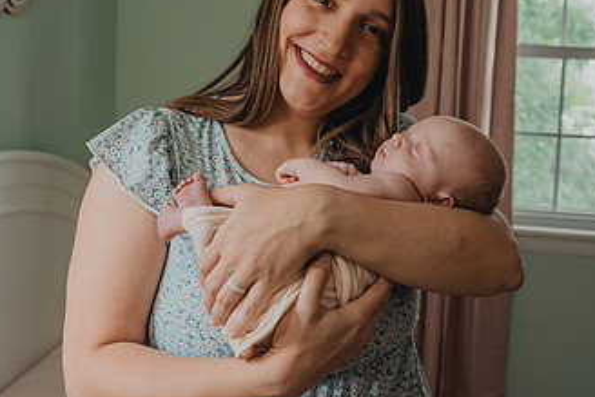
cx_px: 295
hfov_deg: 40.3
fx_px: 810
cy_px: 95
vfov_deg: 27.1
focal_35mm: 49
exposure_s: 1/125
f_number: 4
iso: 1250
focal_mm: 26
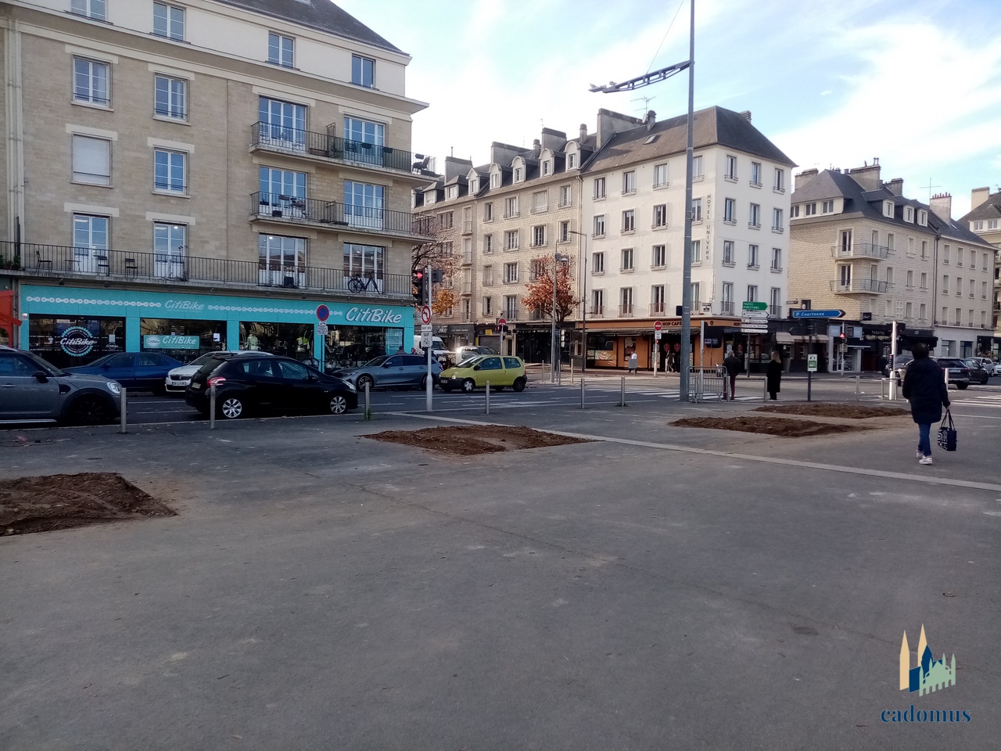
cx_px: 500
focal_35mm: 26
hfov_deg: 67.3
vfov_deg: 53.1
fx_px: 752
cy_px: 376
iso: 105
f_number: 1.8
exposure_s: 1/428
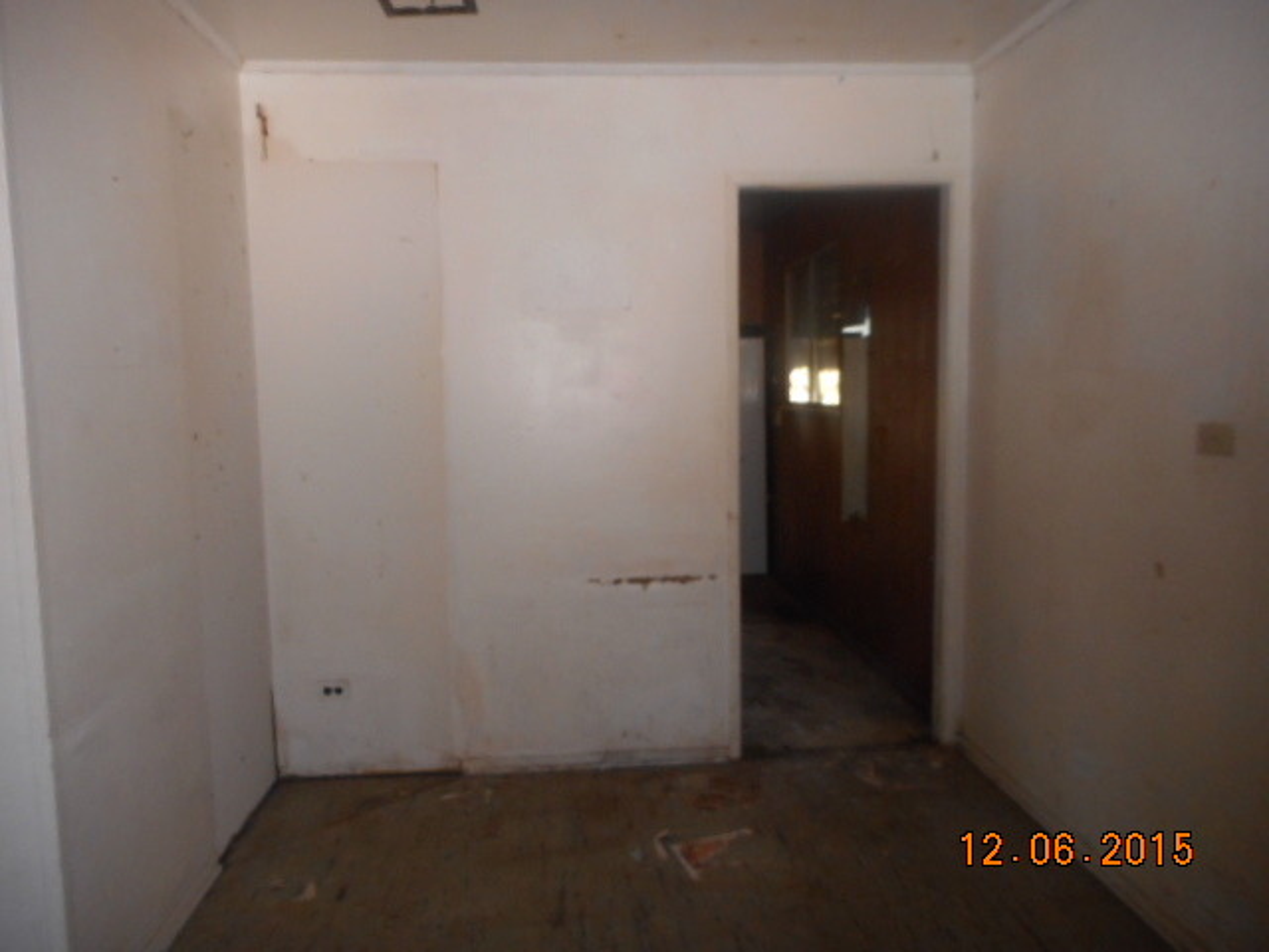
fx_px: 916
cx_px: 634
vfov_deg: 54.9
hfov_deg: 69.4
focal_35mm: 25
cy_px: 476
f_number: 3.7
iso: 320
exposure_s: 1/25
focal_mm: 4.5
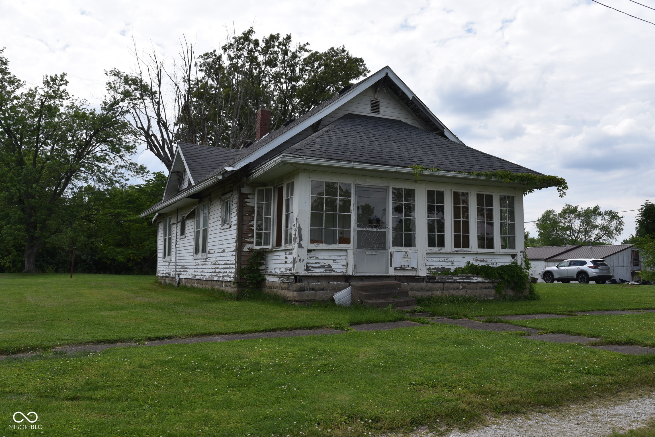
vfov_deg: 41.1
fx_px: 582
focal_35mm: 32
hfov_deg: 58.7
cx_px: 328
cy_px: 218
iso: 200
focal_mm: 32
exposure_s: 1/400
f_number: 10
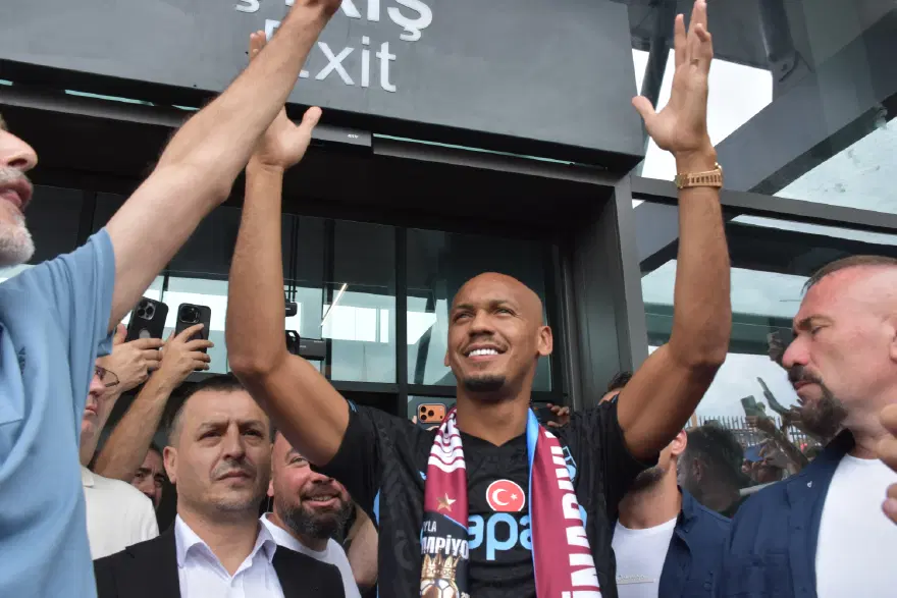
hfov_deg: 57.2
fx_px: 822
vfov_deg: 40.0
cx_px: 448
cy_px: 299
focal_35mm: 33
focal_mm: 22
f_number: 8
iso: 800
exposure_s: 1/400
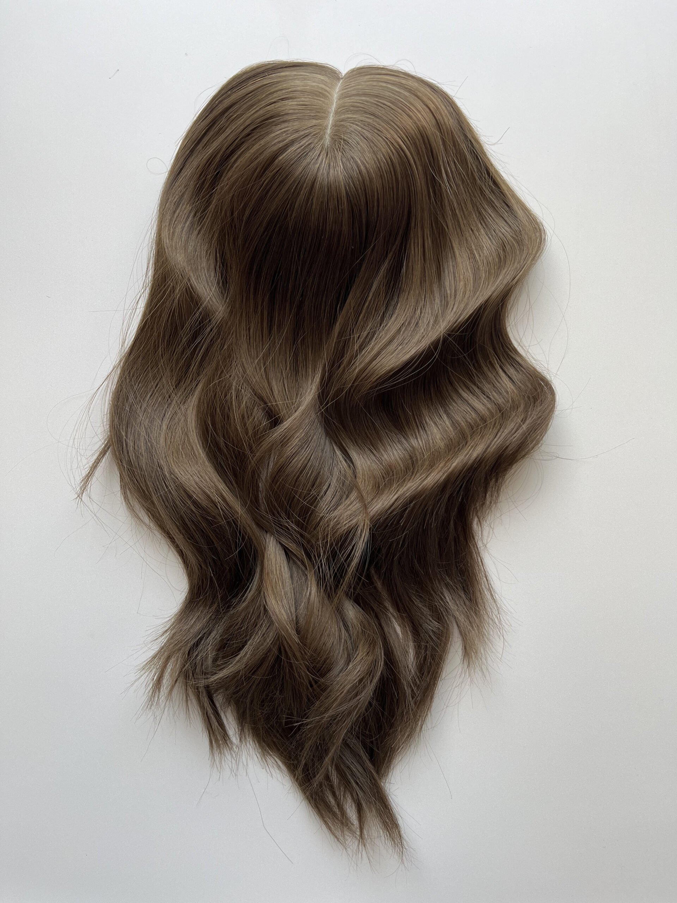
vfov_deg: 67.3
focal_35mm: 26
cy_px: 452
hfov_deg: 53.1
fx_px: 678
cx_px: 338
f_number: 1.6
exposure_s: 1/121
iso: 50
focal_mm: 5.1
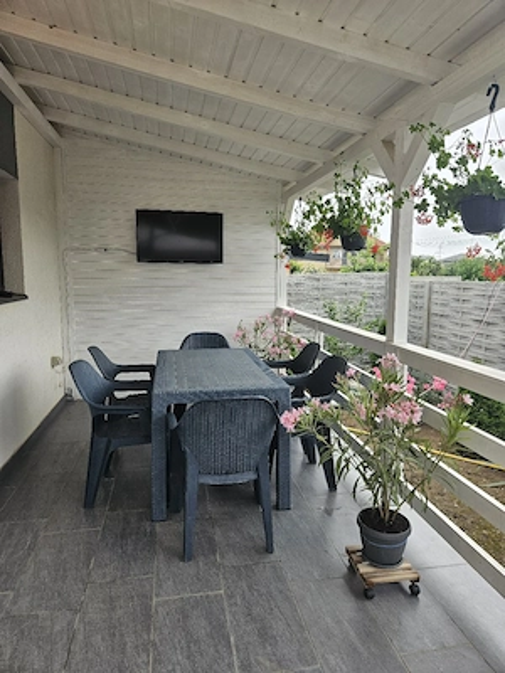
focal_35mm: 23
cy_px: 336
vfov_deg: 73.9
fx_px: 447
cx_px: 252
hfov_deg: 58.9
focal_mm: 5.4
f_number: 1.8
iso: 64
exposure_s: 1/182
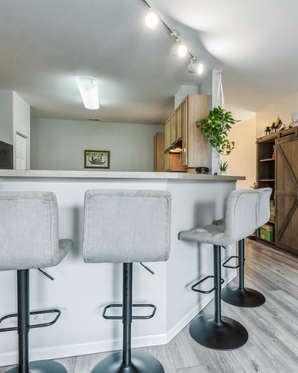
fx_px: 243
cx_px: 169
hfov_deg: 62.9
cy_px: 186
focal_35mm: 22
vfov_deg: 75.1
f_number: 9.5
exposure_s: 1/4
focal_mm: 15
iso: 200
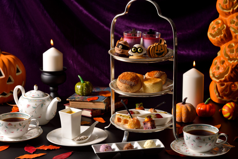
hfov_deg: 25.4
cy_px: 80
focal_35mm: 80
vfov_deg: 17.1
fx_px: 529
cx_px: 119
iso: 100
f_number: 8
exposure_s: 1/100
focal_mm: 80
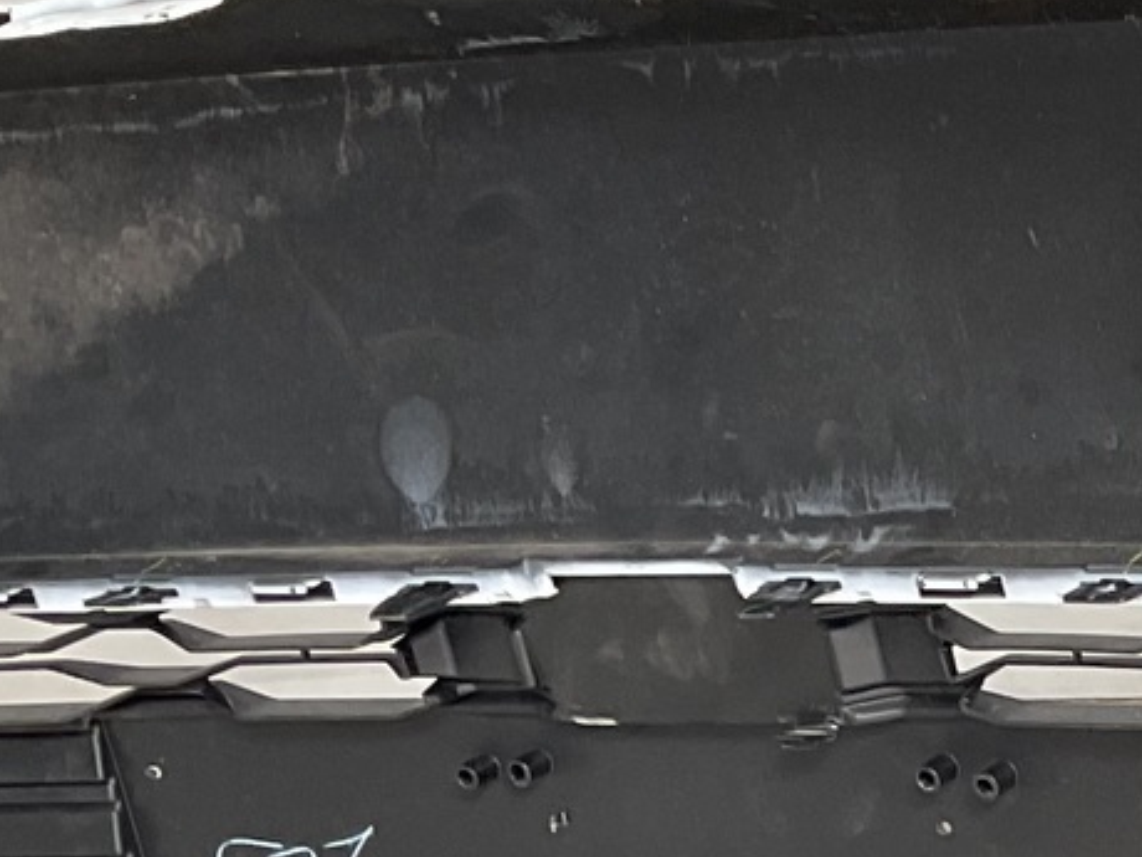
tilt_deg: -28.0
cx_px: 1850
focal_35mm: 127
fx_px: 4190
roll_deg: +10.6
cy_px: 1344
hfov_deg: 14.2
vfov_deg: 11.1
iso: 16
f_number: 1.8
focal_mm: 3
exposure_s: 1/206
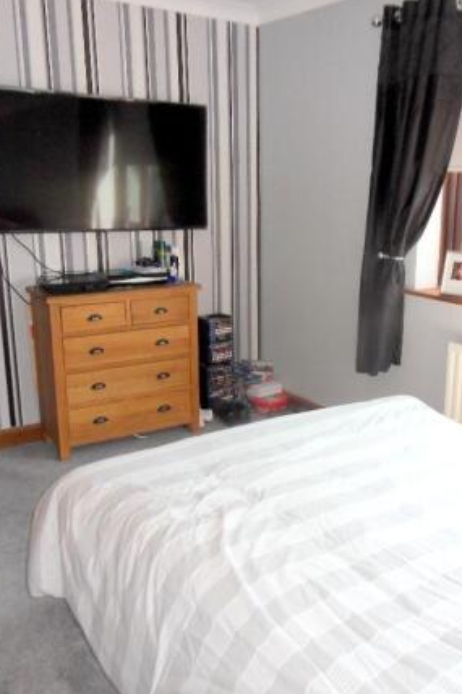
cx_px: 319
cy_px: 349
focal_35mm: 34
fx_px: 655
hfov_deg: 38.3
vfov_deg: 55.8
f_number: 3.3
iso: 100
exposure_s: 1/45
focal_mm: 4.2
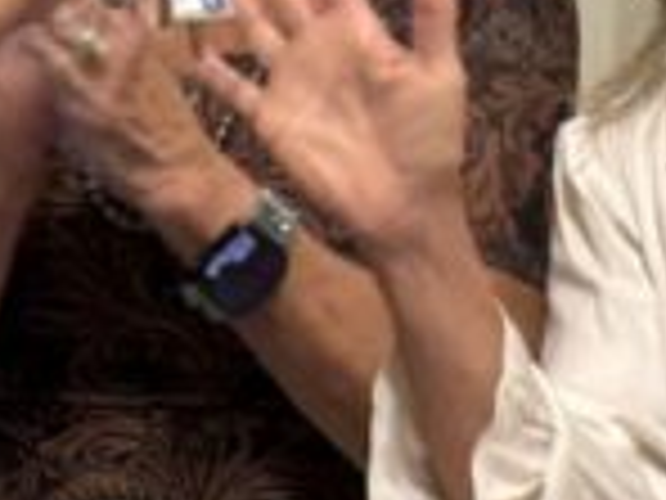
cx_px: -18
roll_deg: -0.4
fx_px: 6368
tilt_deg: -3.4
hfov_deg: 6.0
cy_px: 297
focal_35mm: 331
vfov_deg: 4.5
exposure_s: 1/40
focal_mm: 6.76
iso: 250
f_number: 1.78
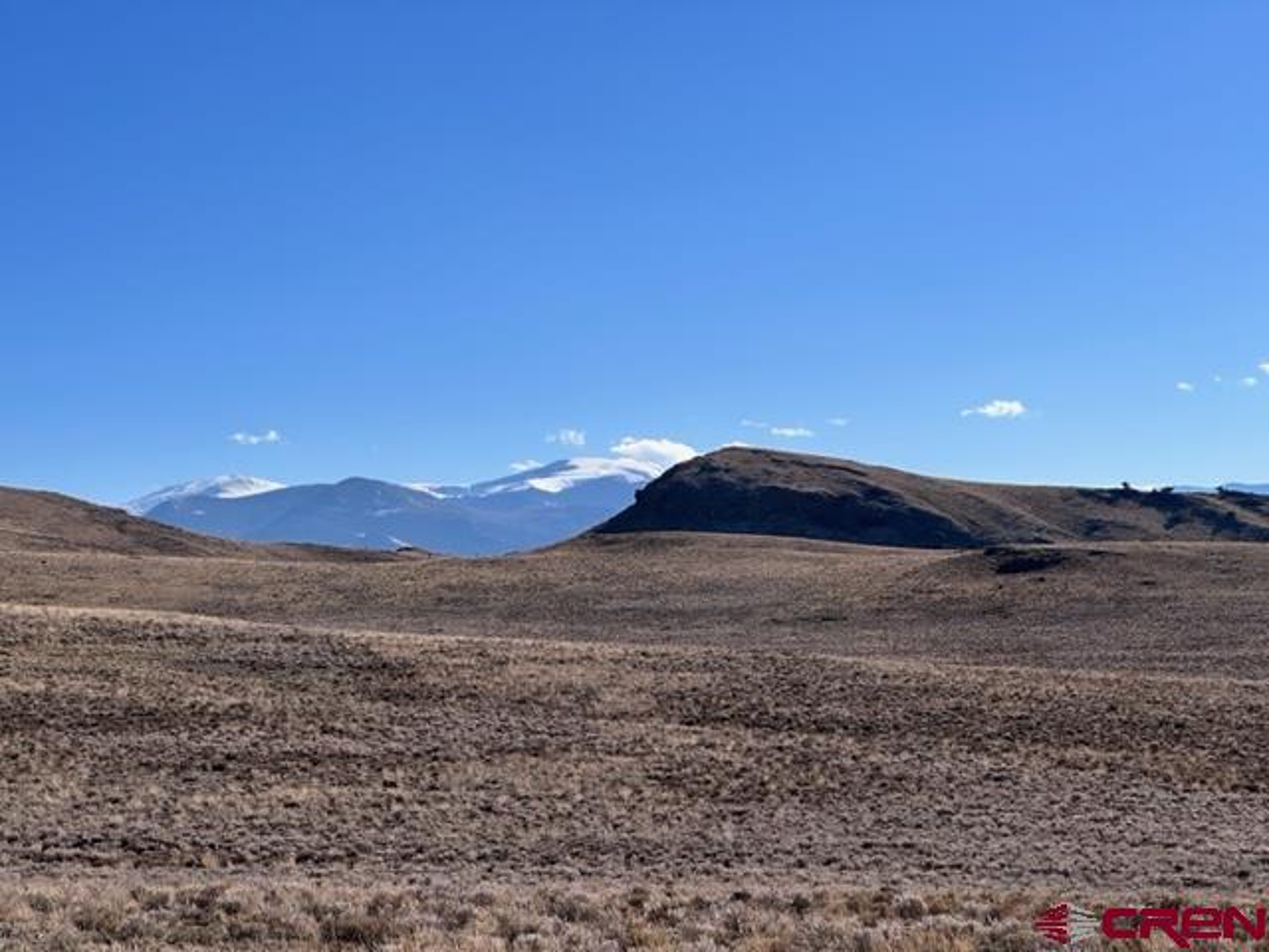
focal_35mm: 77
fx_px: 2823
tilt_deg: +2.4
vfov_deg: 19.1
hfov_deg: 25.3
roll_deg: +2.7
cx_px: 634
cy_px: 476
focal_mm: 9
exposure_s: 1/1531
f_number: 2.8
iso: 32
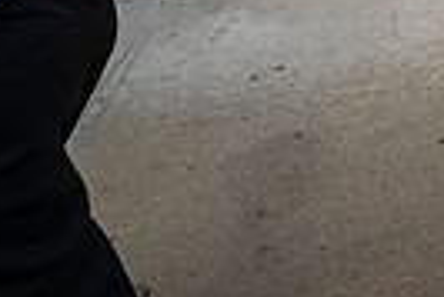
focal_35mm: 61
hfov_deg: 22.6
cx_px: 754
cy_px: -145
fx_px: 753
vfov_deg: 19.5
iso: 320
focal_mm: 14
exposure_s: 1/500
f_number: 4.5
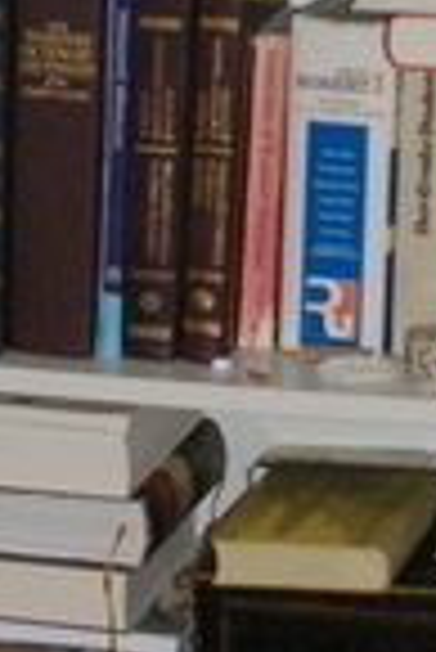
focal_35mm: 222
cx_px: 137
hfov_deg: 6.2
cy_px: 85
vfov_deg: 9.2
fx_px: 4023
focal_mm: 28
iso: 1600
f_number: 5.6
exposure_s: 1/45
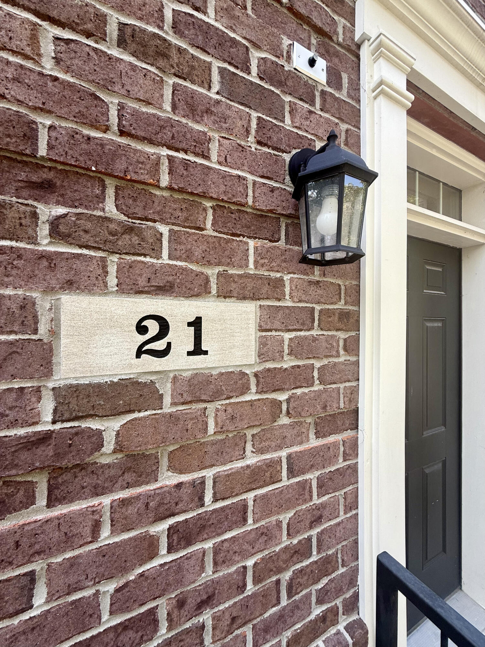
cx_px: 242
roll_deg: -0.8
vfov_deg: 102.1
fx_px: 262
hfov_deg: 85.7
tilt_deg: +0.8
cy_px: 324
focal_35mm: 14
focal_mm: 2.22
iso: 50
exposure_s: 1/138
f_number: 2.2
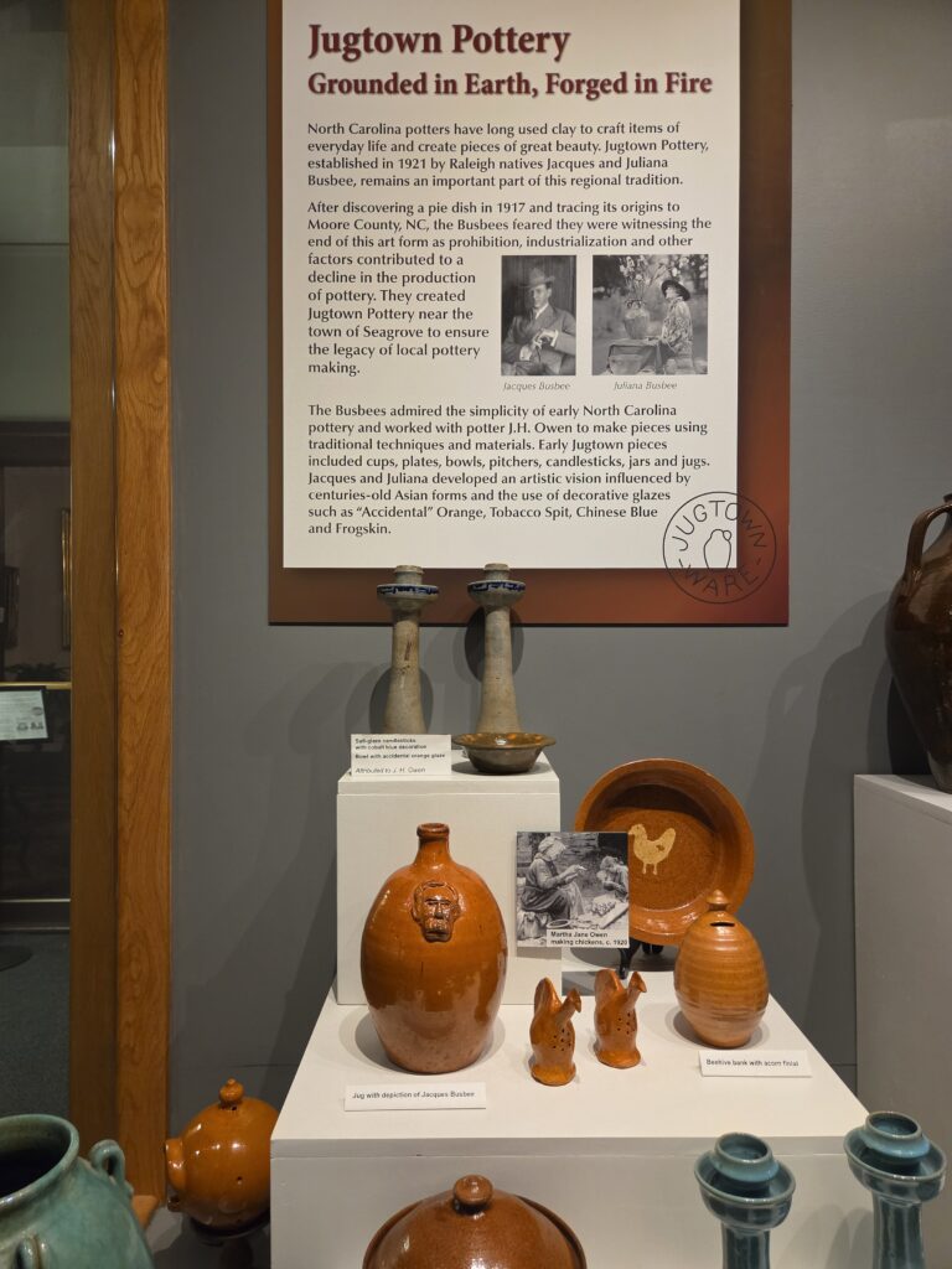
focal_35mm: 23
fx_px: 843
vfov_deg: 73.9
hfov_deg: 58.9
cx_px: 476
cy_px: 634
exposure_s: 1/51.3
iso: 400
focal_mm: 5.4
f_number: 1.8
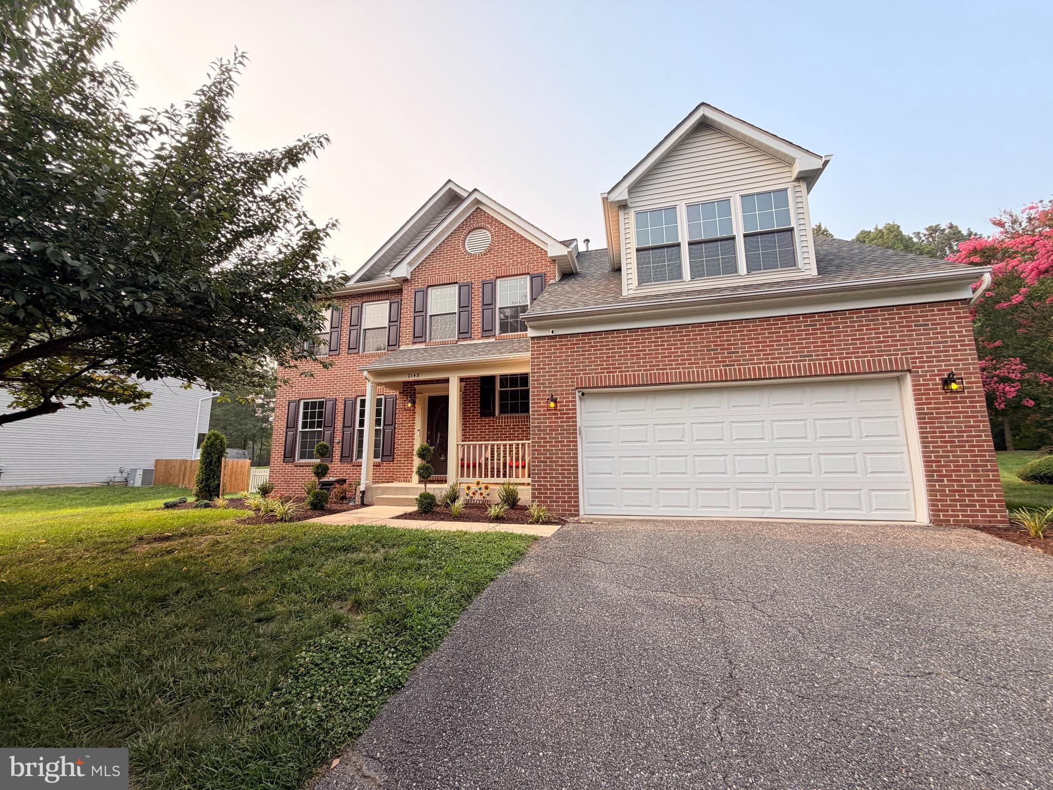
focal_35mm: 14
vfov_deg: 85.7
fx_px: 426
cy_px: 395
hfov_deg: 102.1
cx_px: 526
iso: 50
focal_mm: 2.22
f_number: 2.2
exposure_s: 1/502
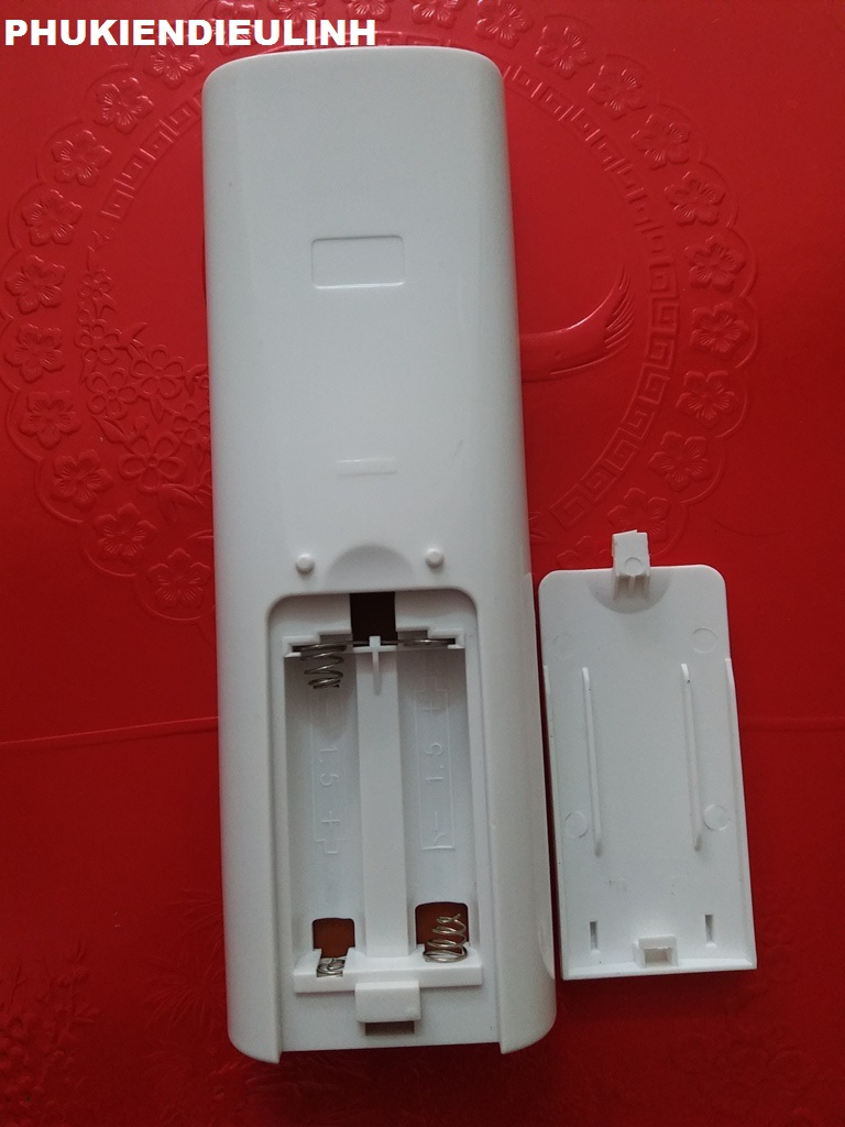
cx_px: 422
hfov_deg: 51.4
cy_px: 564
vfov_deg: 65.3
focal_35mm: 27
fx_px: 879
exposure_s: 1/11
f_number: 1.9
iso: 125
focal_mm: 3.7
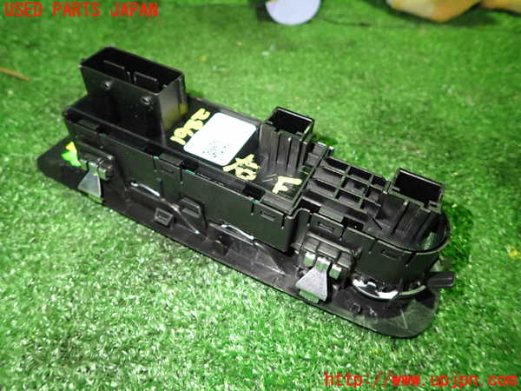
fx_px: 376
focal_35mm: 25
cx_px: 260
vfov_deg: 54.9
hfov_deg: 69.4
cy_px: 196
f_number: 2
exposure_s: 1/30
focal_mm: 4.5
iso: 500
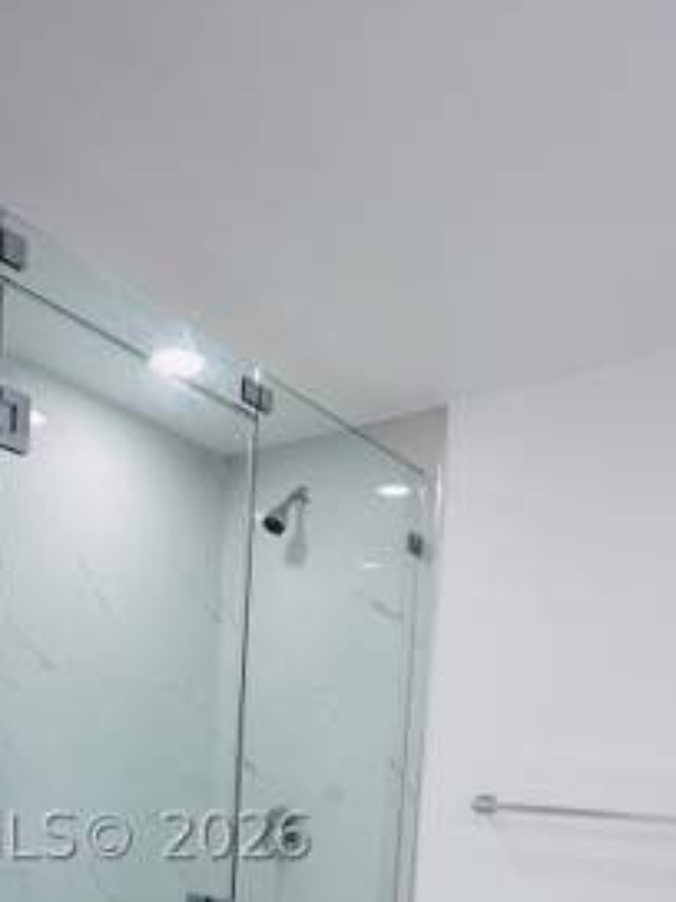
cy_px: 836
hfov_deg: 42.4
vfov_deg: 48.6
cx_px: 232
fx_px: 859
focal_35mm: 33
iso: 50
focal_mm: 2.22
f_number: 2.2
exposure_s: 1/120
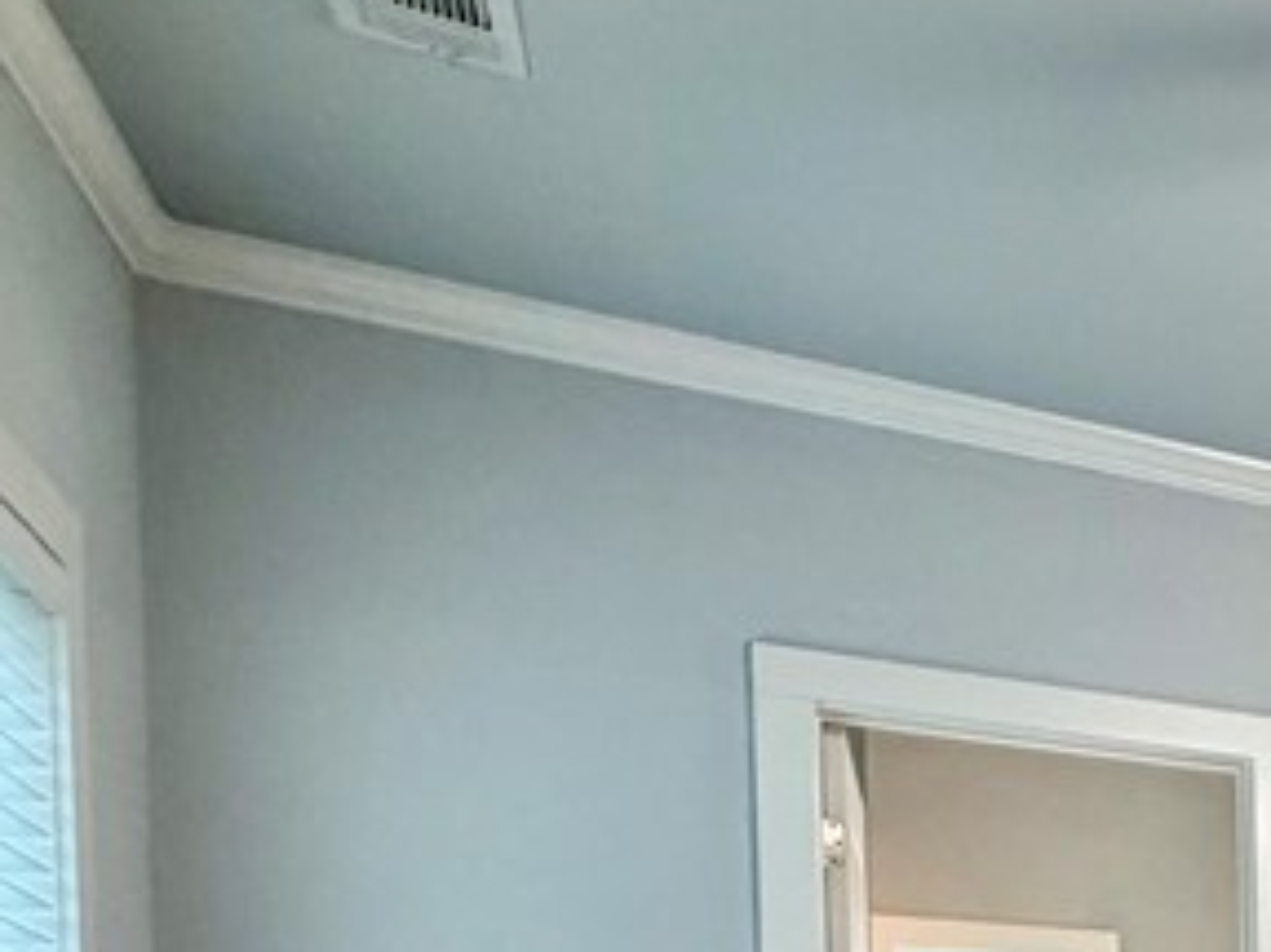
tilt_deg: -2.2
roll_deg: +0.4
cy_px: 1284
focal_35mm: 50
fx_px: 1835
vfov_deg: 24.7
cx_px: 1980
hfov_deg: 26.1
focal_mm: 2.22
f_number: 2.2
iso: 250
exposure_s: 1/120
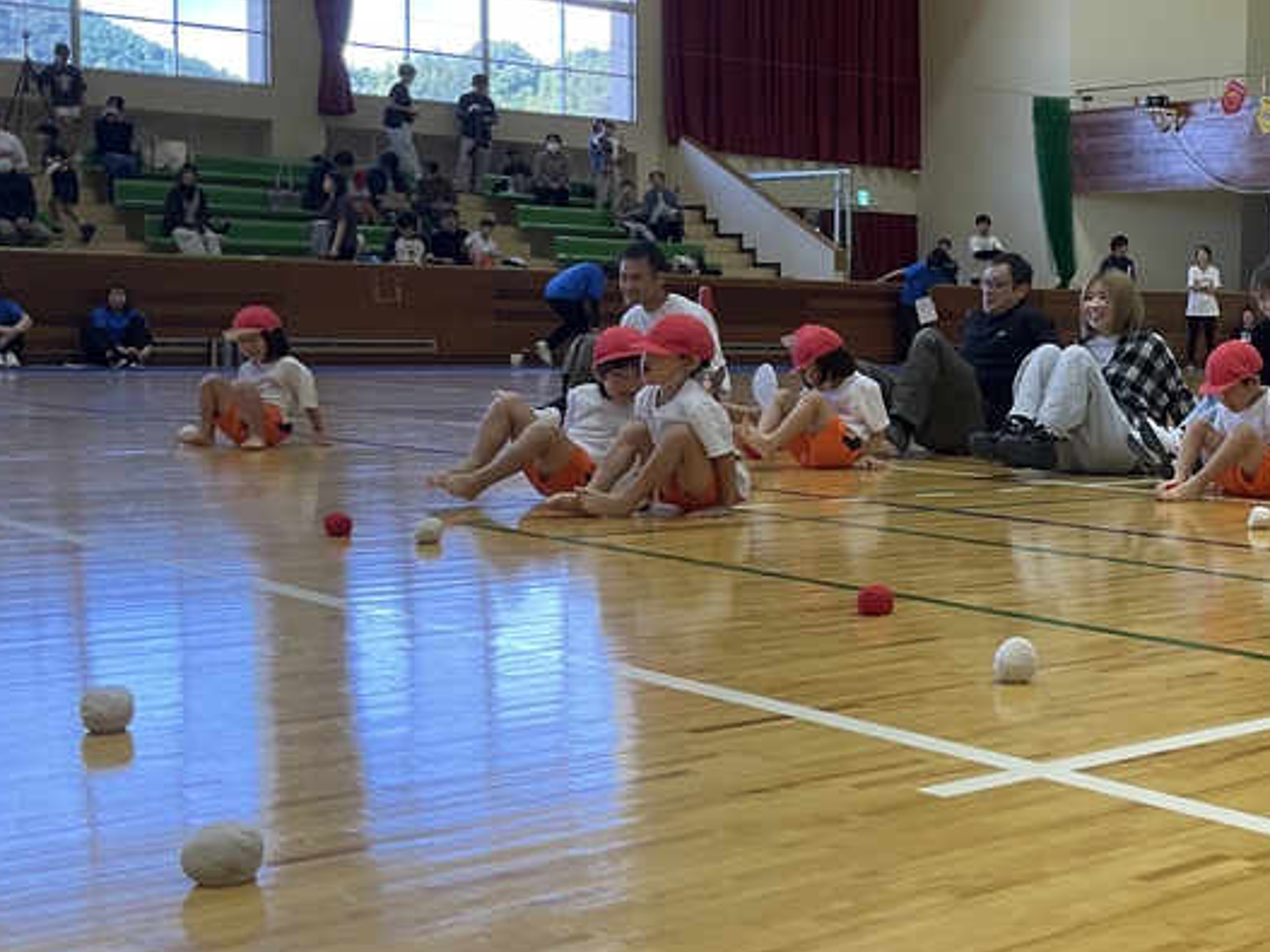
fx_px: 2017
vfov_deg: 26.5
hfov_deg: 33.4
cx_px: 1099
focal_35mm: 55
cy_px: 460
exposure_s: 1/122
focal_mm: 3
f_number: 1.8
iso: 40
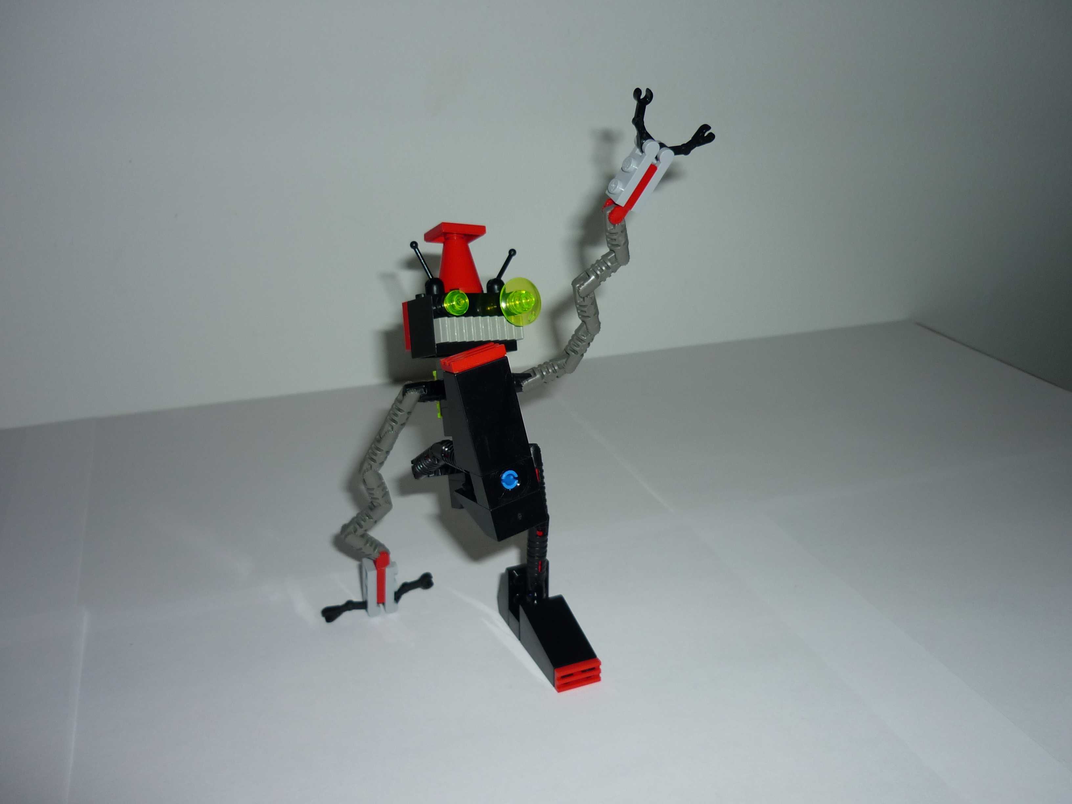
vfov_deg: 42.9
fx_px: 1022
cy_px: 402
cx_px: 536
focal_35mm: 33
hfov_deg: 55.4
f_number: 2.8
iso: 100
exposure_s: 1/60
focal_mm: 5.5
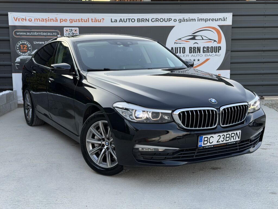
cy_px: 104
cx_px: 139
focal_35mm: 48
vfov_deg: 30.3
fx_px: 385
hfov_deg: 39.7
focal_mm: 6.76
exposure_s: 1/237
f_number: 1.78
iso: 64
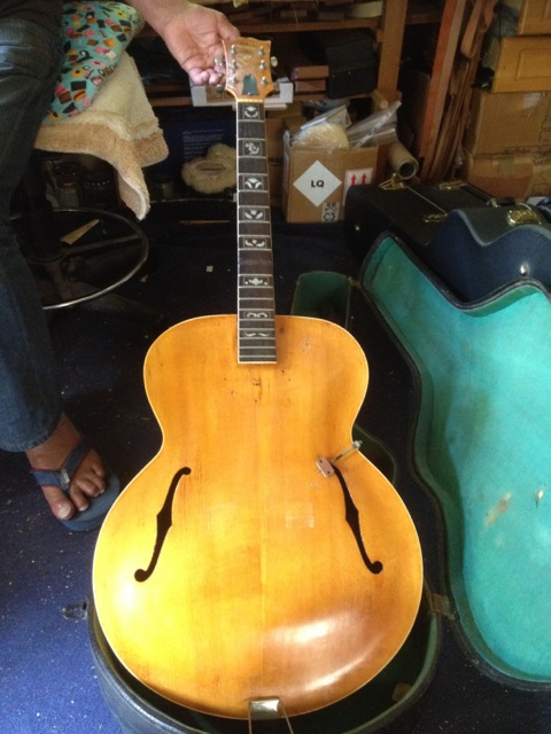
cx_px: 276
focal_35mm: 35
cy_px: 367
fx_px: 743
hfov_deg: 40.7
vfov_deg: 52.6
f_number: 2.4
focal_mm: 4.28
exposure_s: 1/15
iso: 400
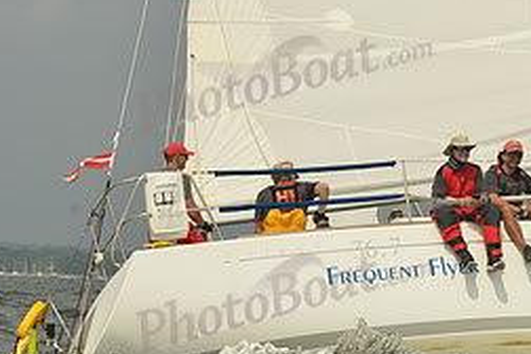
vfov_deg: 8.5
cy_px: 159
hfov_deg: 12.6
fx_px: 2375
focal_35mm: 161
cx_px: 544
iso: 320
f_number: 10
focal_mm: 70
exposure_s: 1/1250
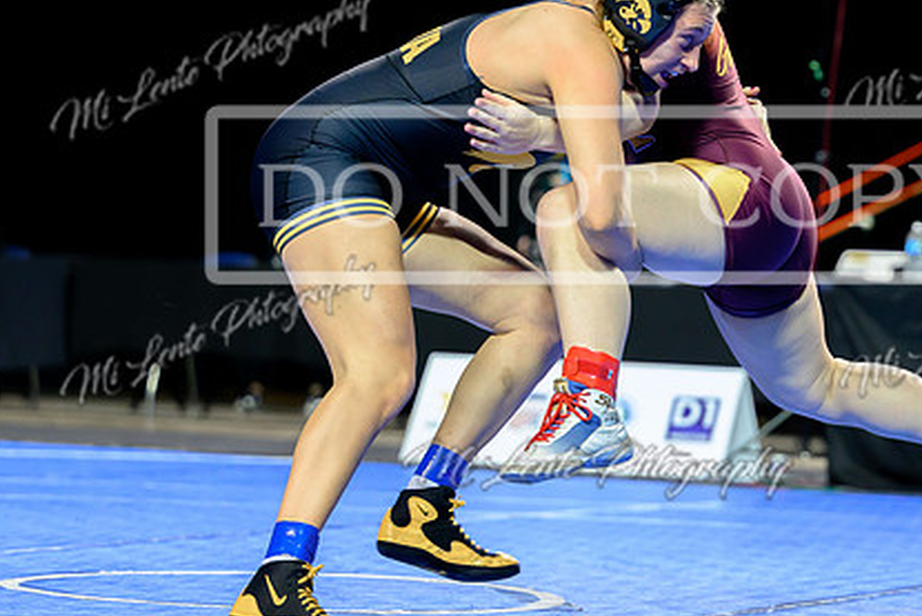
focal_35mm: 170
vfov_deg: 8.1
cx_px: 555
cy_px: 256
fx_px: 4355
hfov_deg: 12.1
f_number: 2.8
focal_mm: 100
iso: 3200
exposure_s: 1/800
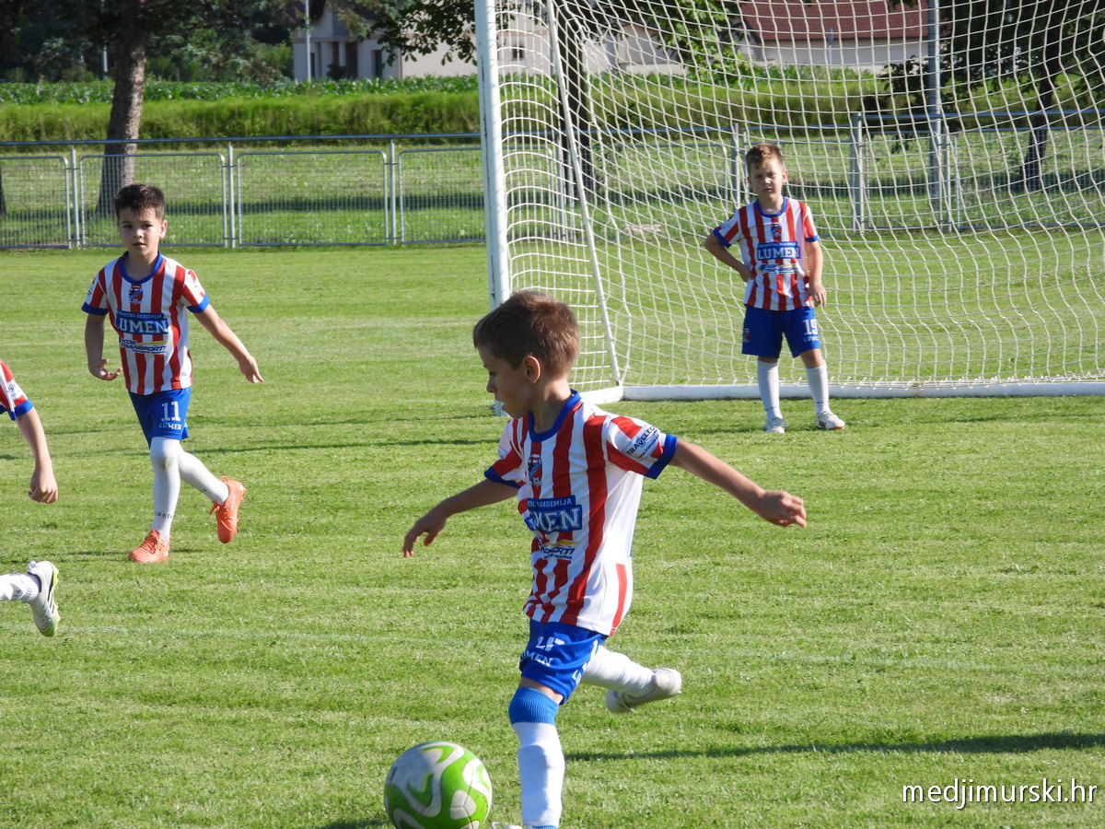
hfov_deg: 10.7
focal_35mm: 185
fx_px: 5906
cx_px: 552
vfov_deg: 8.0
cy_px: 414
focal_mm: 33.2
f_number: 4.5
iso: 100
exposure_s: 1/500
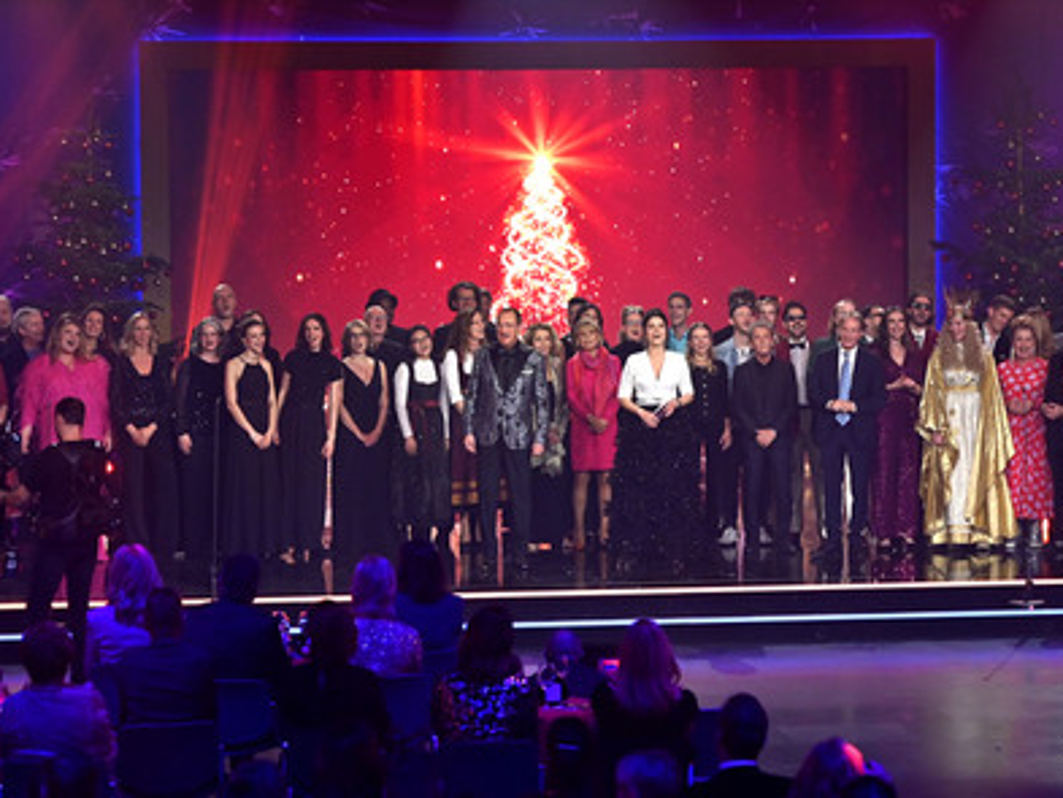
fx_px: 2365
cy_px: 403
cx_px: 606
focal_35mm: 77
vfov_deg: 19.1
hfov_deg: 25.3
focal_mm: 70
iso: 1600
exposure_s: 1/400
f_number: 2.8
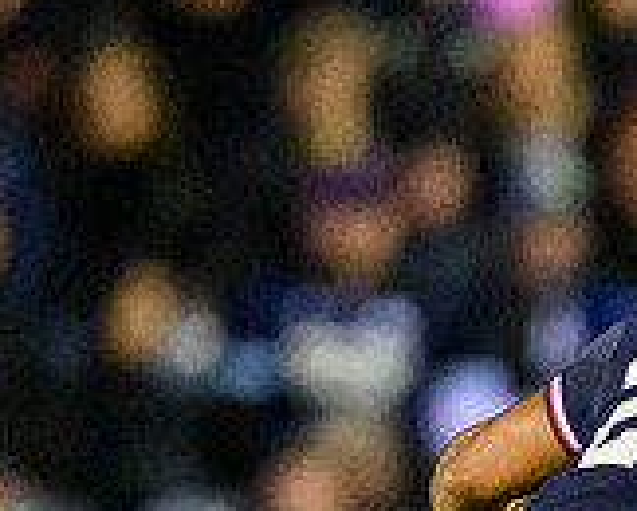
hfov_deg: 0.5
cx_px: 1234
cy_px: 1044
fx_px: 71878
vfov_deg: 0.4
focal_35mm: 3808
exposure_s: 1/1000
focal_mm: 560
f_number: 4
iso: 10000
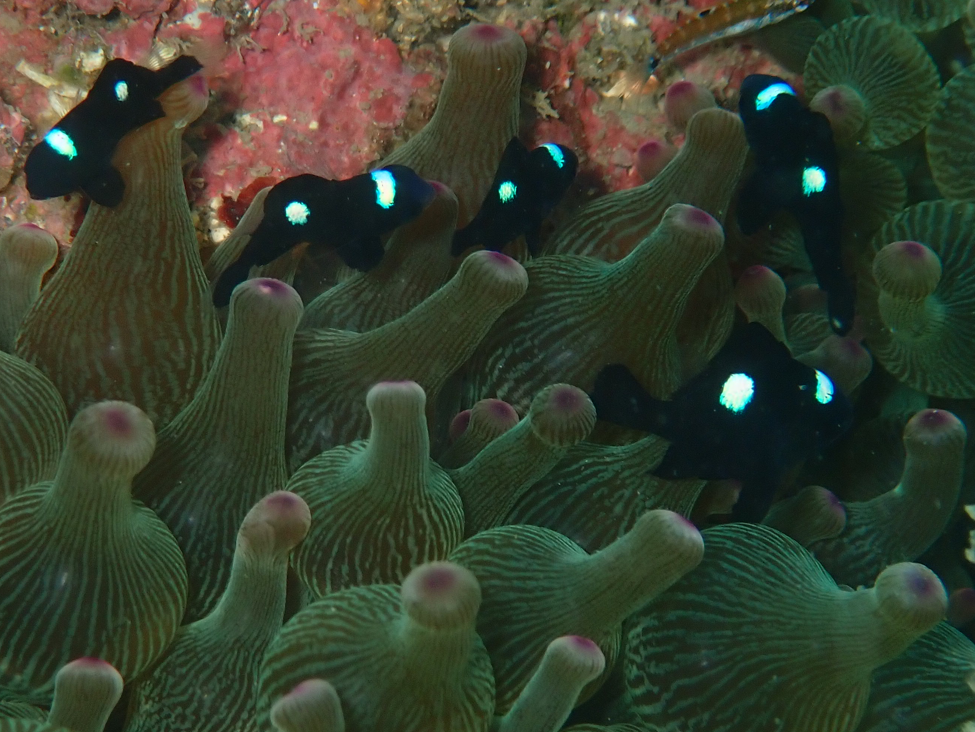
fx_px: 4310
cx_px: 378
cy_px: 353
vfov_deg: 9.7
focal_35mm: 153
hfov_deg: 12.9
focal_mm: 18
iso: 200
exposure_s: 1/200
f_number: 6.3
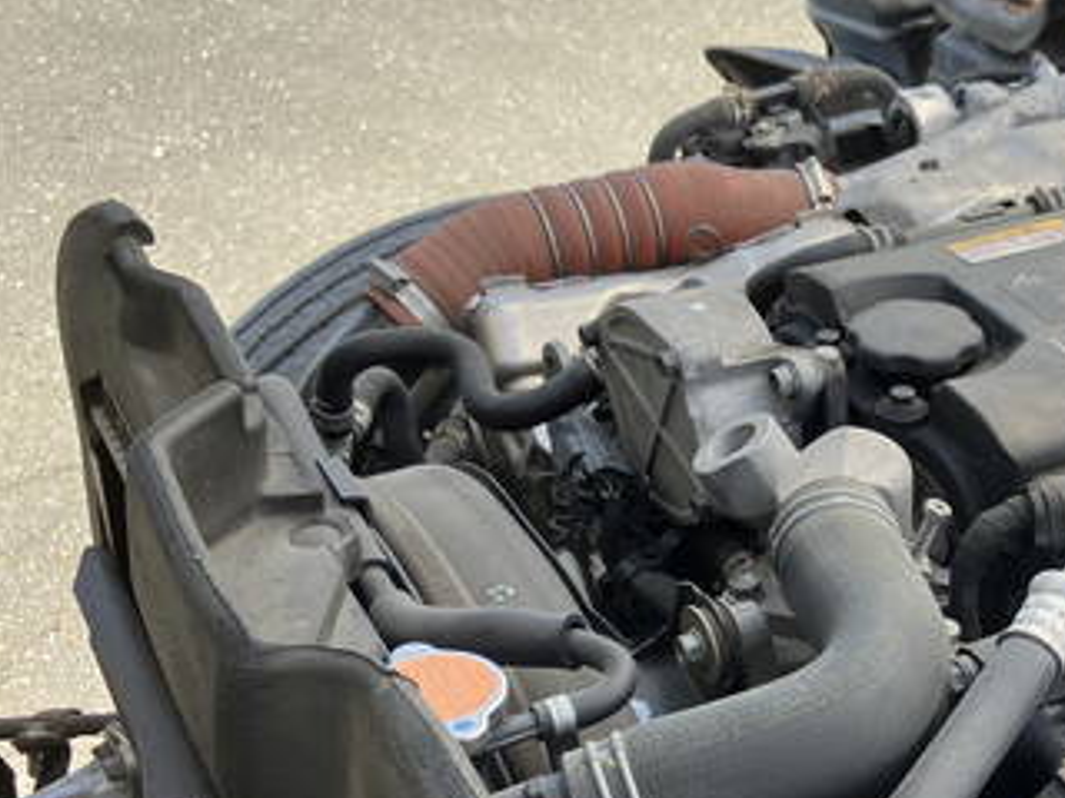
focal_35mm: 56
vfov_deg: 25.7
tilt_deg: -34.3
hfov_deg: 32.2
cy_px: 635
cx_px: 1008
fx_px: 1723
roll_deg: -2.6
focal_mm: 3.99
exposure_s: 1/296
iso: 32
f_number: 1.8
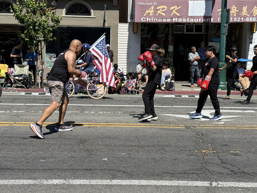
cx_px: 129
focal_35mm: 58
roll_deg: -2.0
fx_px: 431
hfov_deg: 33.2
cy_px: 89
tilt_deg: -5.0
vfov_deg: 25.2
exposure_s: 1/4098
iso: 64
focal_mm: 6.76
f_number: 1.78
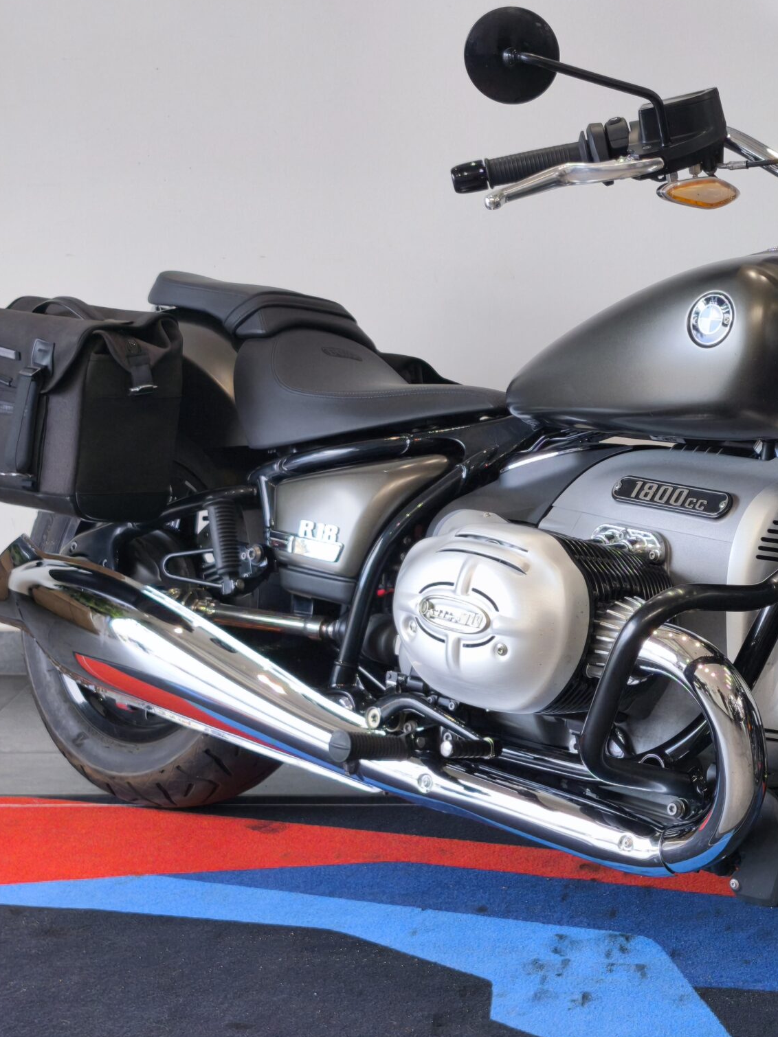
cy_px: 606
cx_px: 708
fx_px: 2338
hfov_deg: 18.6
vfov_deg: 25.0
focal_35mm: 78
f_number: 1.6
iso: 50
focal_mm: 6.57
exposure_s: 1/106
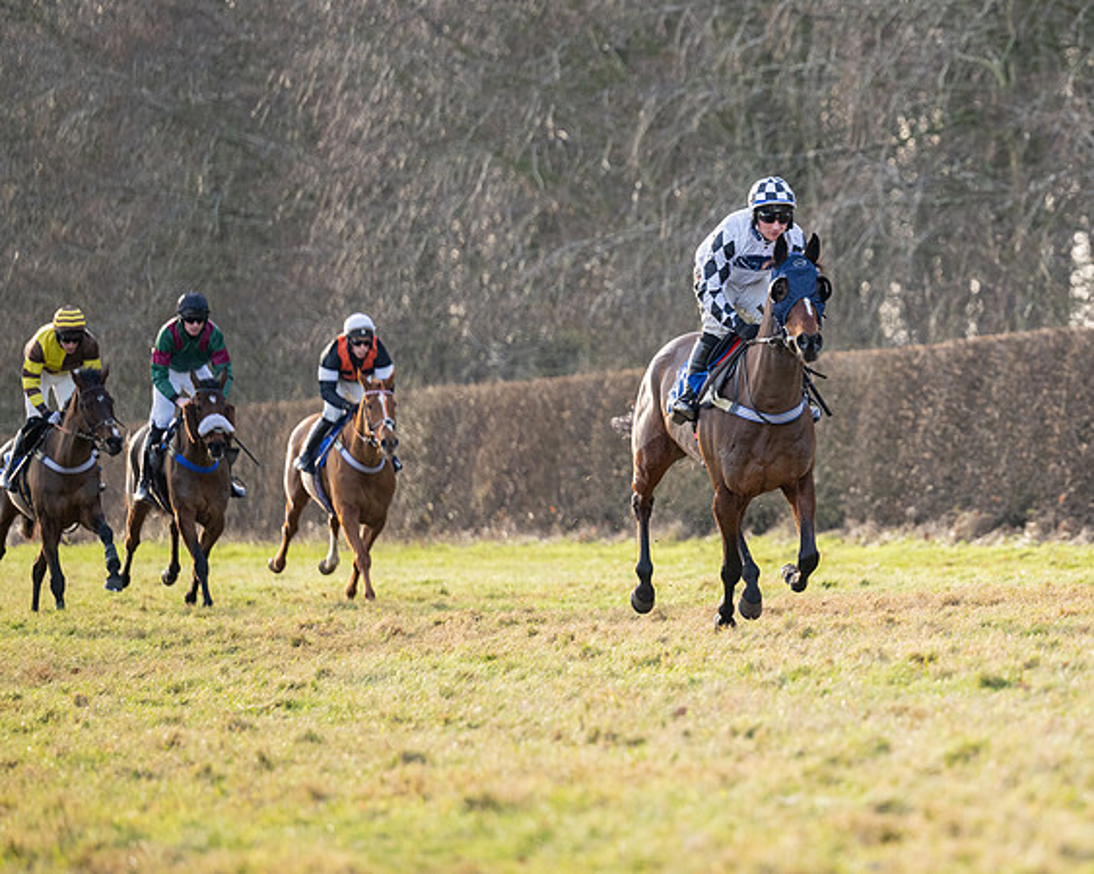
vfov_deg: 6.0
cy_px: 400
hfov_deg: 7.5
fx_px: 8321
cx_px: 934
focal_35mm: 257
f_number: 2.8
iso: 800
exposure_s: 1/1600
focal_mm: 160
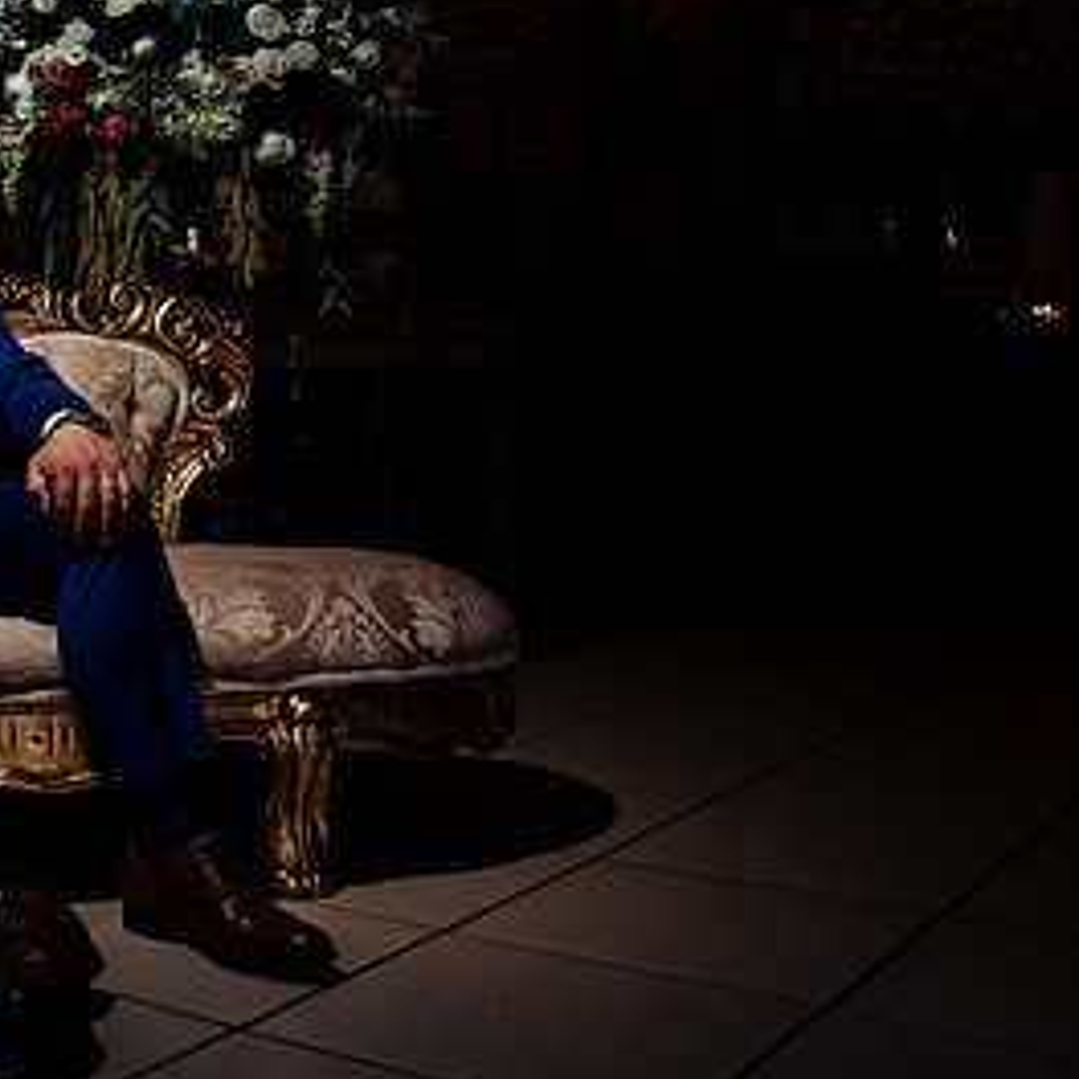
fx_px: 1693
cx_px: -98
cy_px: 403
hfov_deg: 31.5
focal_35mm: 48
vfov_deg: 35.2
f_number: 7.1
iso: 1250
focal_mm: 24
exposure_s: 1/160
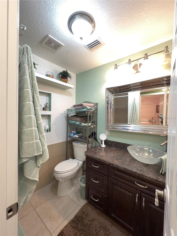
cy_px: 118
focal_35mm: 14
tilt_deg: -2.1
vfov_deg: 102.1
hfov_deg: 85.7
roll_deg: -0.8
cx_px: 88
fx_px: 95
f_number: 2.2
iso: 100
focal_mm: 2.22
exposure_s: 1/19
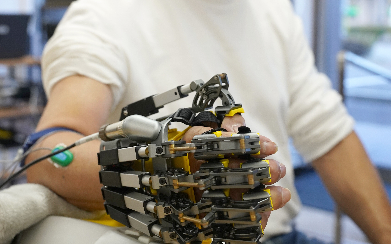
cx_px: 196
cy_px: 63
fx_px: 671
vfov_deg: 20.5
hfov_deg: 32.5
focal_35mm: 63
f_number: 4.5
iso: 2500
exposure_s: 1/500
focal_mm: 41
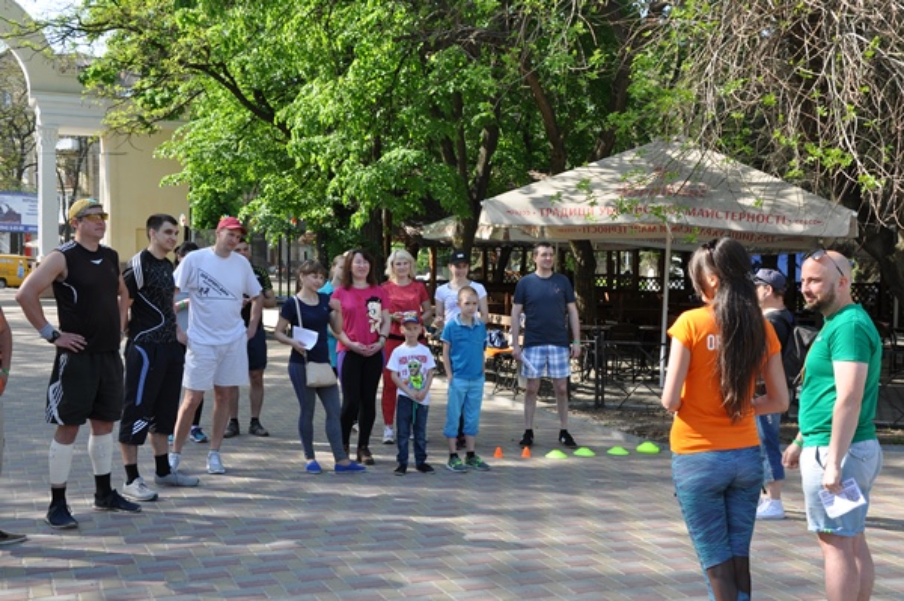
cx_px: 452
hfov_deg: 46.4
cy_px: 300
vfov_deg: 31.8
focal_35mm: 42
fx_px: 1054
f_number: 9
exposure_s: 1/80
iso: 200
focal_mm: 28
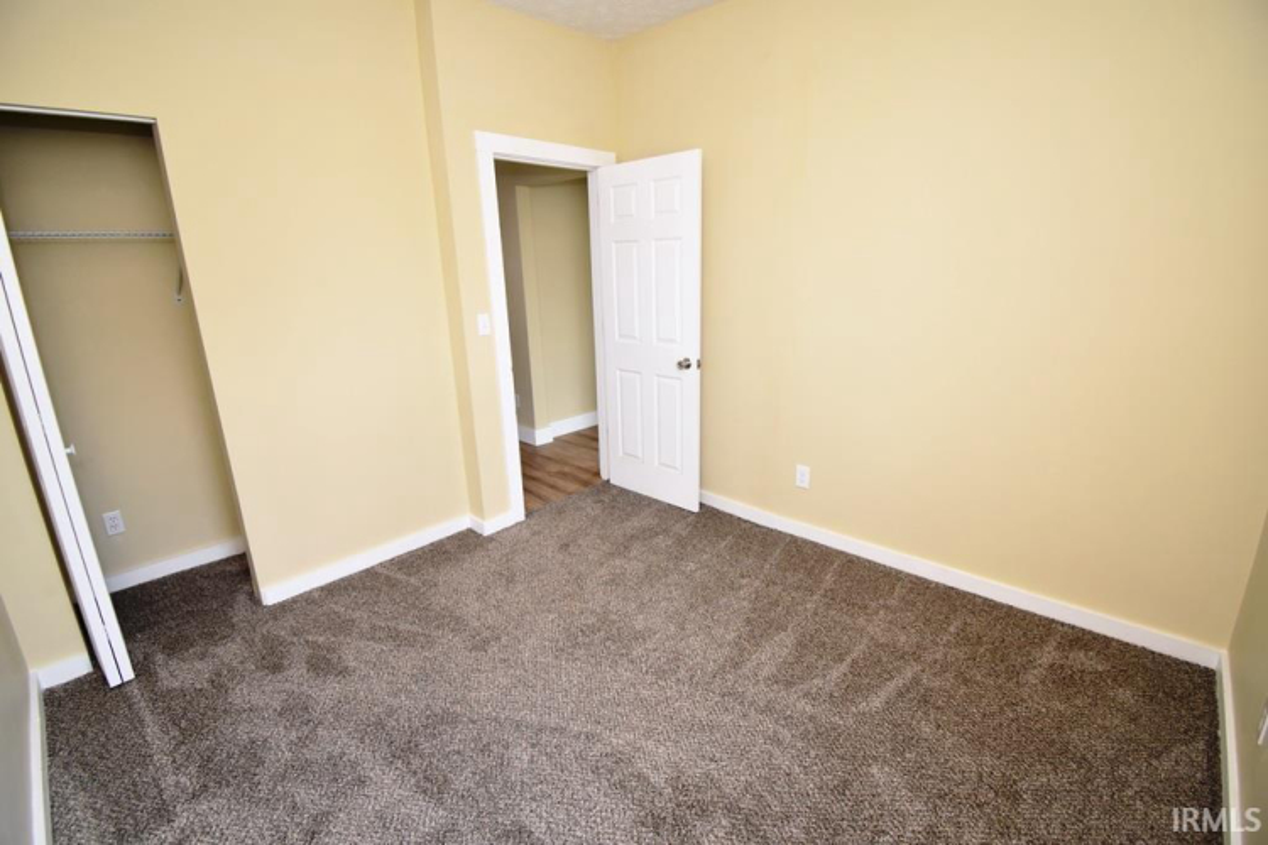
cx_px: 634
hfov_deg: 100.4
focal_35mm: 15
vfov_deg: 77.3
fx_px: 528
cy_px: 422
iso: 800
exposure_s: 1/100
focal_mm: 10
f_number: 5
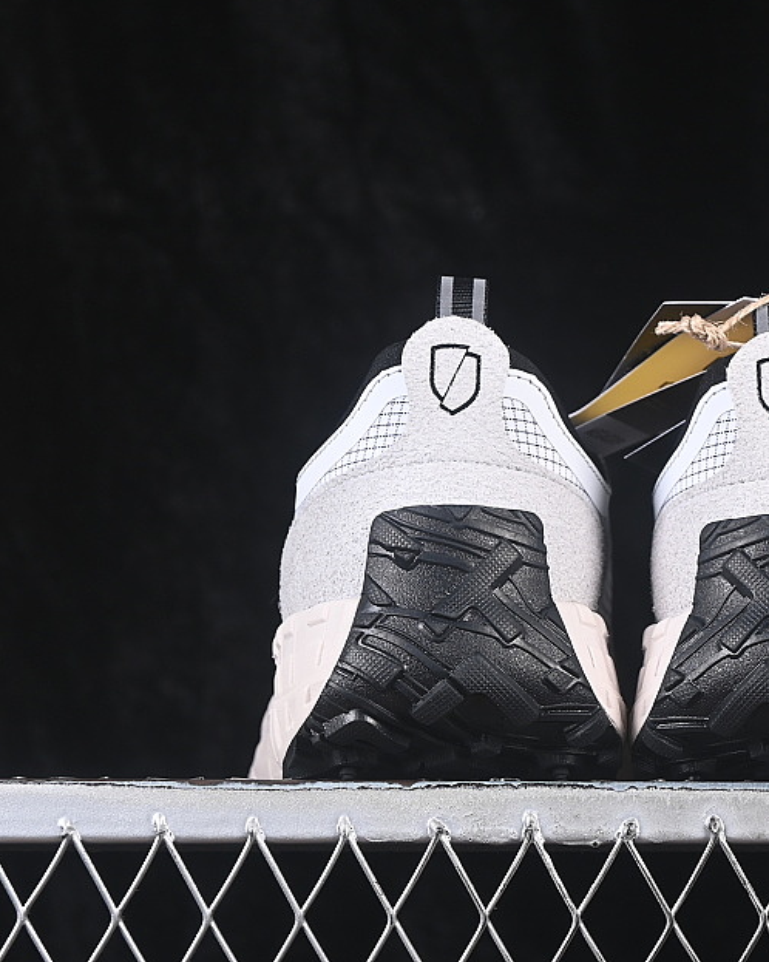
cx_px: 635
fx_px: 3473
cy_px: 434
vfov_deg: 15.8
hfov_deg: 12.6
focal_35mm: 122
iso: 160
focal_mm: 50
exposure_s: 1/60
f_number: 6.3
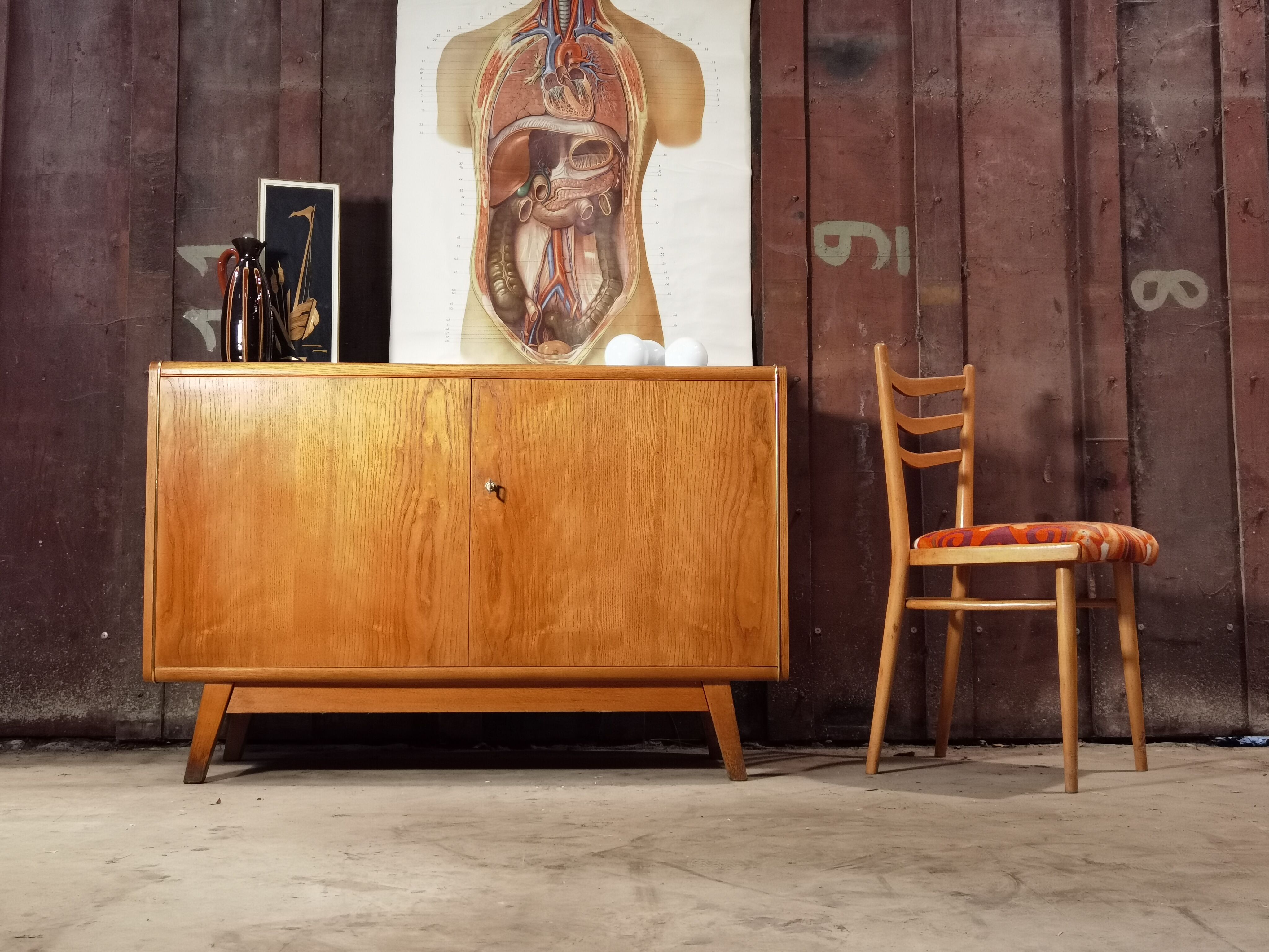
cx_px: 634
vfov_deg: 36.0
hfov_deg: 46.8
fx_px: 1466
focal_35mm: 40
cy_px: 476
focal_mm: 6.71
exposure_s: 1/50
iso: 160
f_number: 1.9
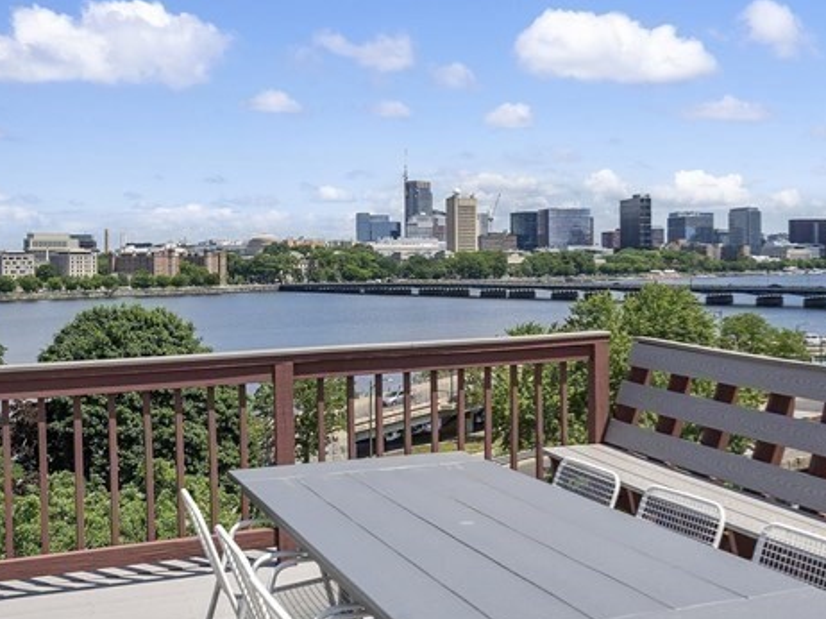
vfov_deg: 32.1
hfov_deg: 41.9
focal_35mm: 45
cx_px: 488
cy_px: 270
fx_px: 1073
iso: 250
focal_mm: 24
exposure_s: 1/320
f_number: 8
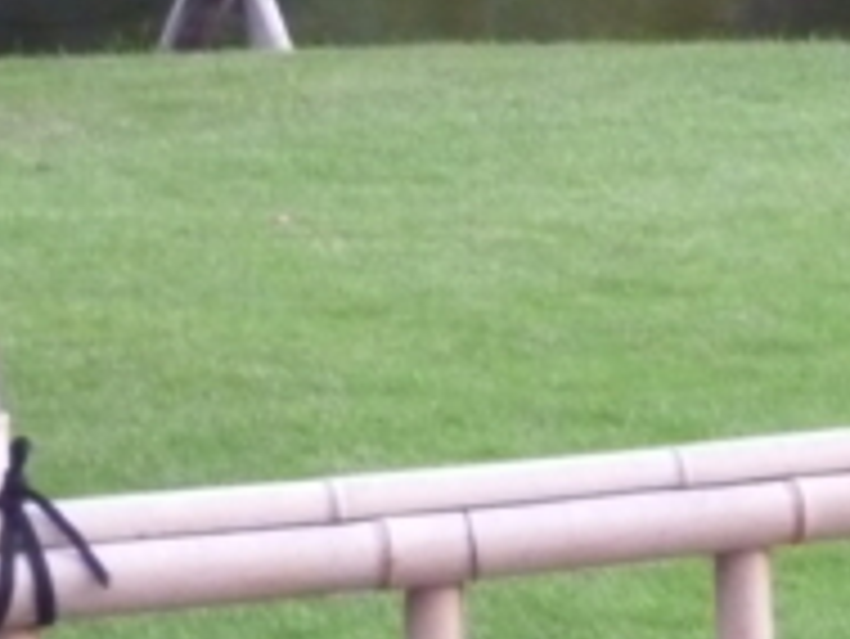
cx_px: 1731
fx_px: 5725
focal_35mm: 233
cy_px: -158
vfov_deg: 6.3
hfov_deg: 8.1
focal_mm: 9.3
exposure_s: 1/50
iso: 800
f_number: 4.3
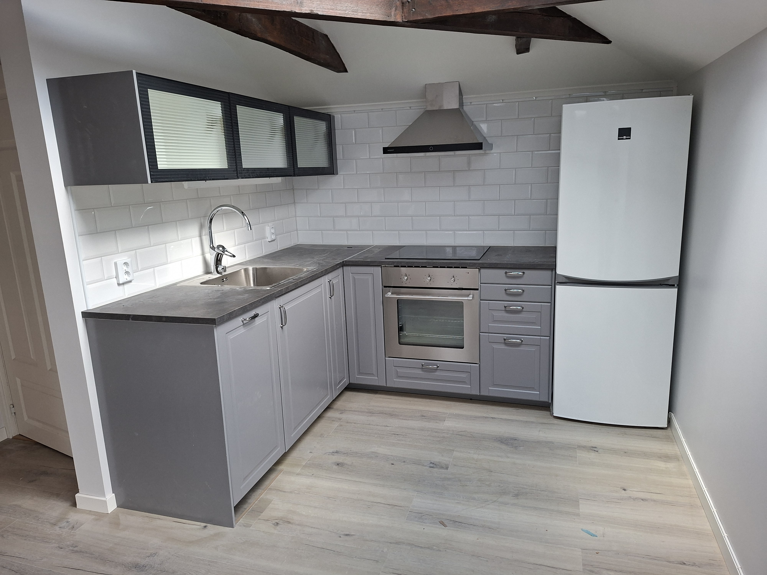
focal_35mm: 23
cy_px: 288
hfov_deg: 73.9
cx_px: 384
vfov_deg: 58.9
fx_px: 510
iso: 200
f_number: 1.8
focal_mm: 5.54
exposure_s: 1/100
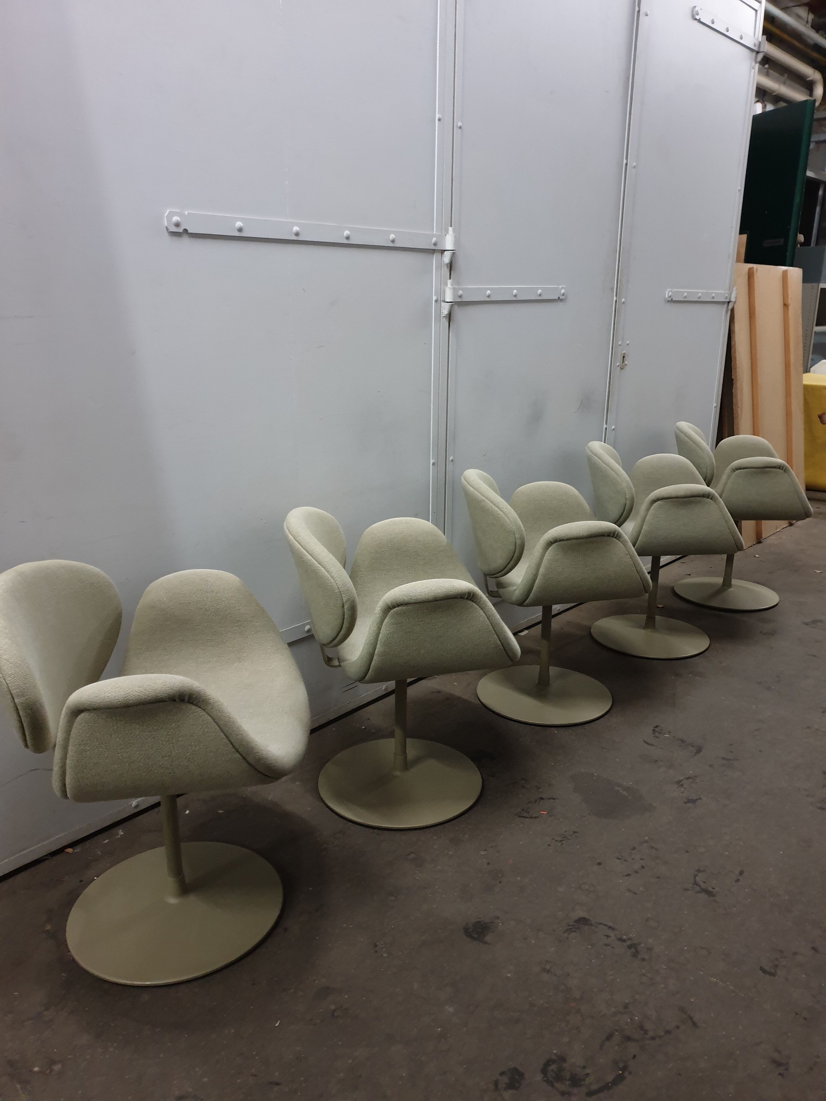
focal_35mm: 26
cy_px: 550
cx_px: 413
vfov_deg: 67.3
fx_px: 827
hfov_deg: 53.1
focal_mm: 4.3
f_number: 1.5
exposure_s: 1/14
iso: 320
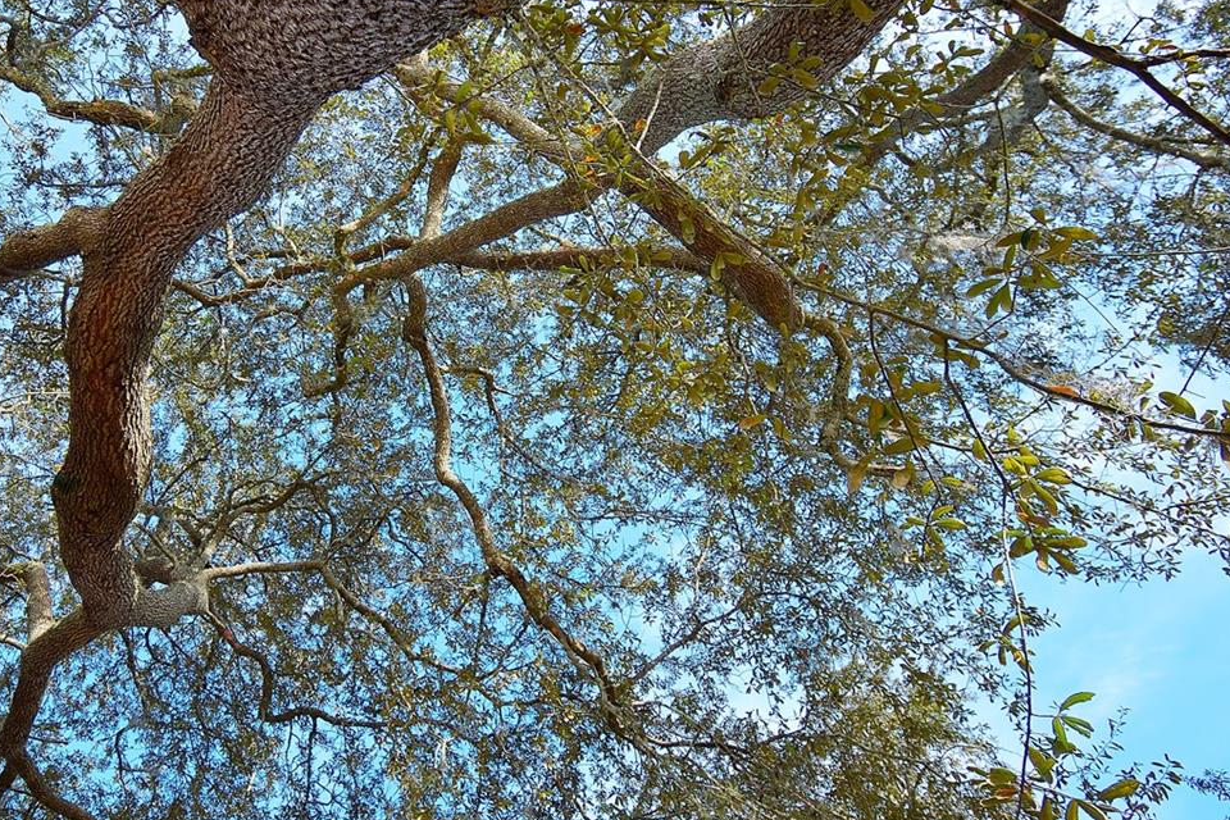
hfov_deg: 69.6
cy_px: 343
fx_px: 854
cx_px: 416
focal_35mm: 25
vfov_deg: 51.1
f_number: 4.5
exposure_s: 1/125
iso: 100
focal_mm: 10
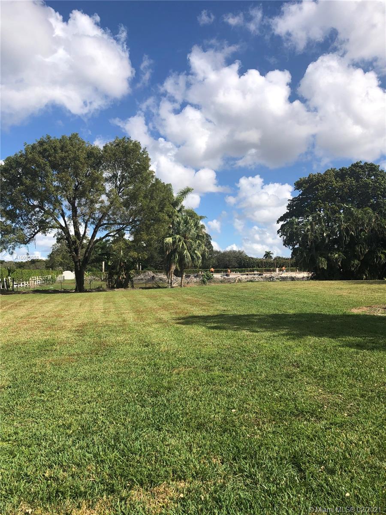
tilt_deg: +4.0
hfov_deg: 49.7
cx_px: 193
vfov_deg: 63.4
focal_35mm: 28
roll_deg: +0.6
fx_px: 416
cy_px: 258
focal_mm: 3.99
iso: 20
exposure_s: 1/2558
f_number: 1.8
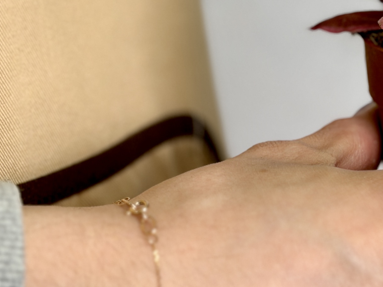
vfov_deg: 9.1
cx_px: 325
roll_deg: +0.6
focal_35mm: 160
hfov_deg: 12.3
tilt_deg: -4.2
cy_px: -86
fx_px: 1770
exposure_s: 1/339
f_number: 1.78
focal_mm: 6.76
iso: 64
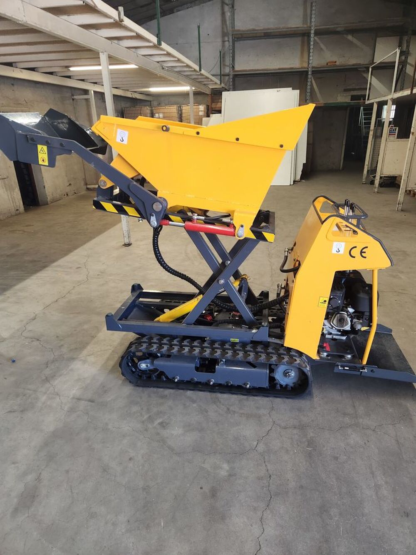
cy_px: 278
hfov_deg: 58.9
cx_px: 208
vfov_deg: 73.9
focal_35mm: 23
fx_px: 368
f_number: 1.8
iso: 200
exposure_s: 1/100
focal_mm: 5.4
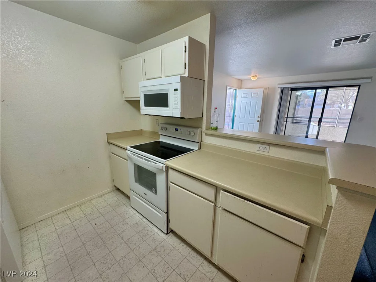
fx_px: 152
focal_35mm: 14
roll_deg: -0.6
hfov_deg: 102.1
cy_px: 141
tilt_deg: -13.7
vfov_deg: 85.7
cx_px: 188
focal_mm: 2.22
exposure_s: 1/120
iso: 125
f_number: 2.2
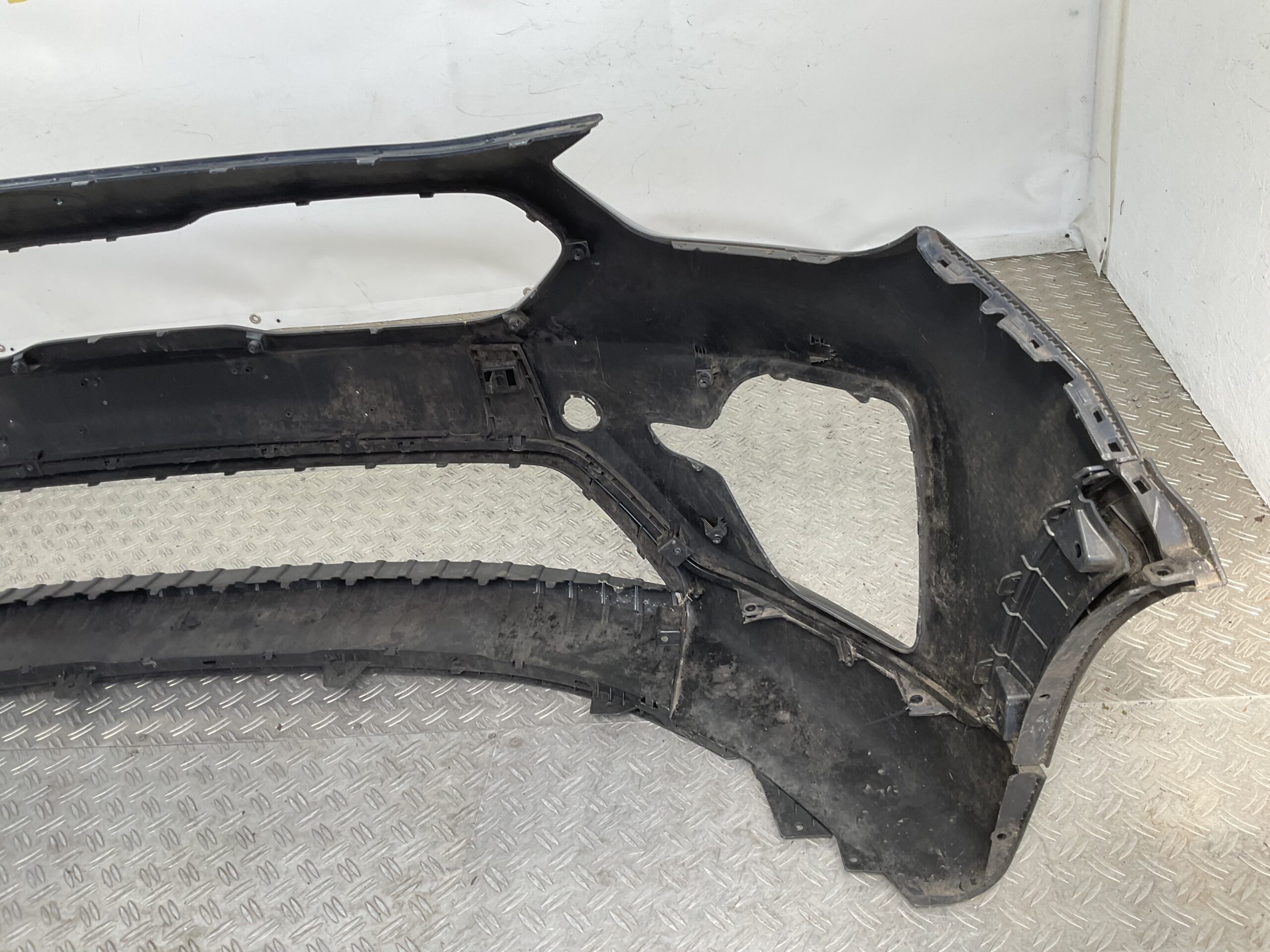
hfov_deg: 61.7
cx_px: 635
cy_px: 476
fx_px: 1064
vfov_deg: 48.2
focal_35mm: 29
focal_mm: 3
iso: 16
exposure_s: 1/100
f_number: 1.8
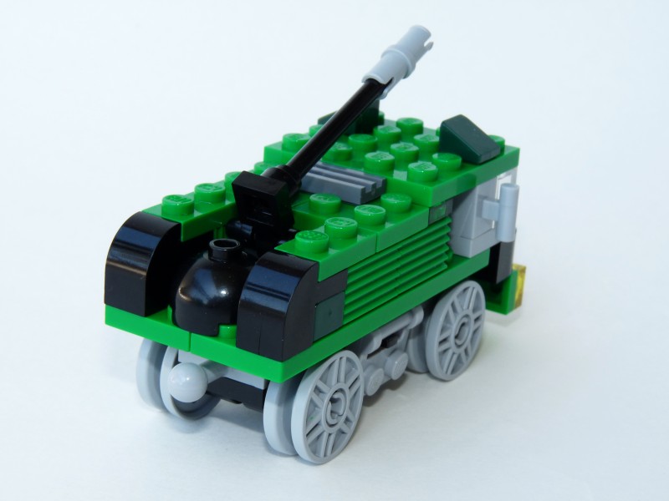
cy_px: 250
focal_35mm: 78
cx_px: 334
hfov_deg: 25.0
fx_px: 1507
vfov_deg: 18.9
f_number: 6.3
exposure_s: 1/40
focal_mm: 13.8
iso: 100
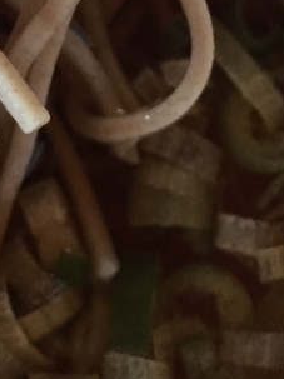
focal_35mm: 115
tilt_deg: -67.5
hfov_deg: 12.8
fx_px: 1259
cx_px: 55
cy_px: -56
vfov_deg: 16.5
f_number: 2.2
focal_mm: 4.15
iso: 160
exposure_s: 1/30
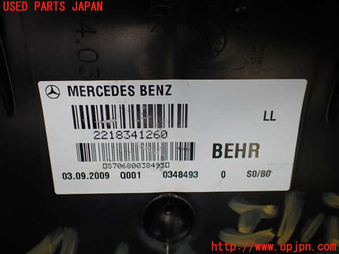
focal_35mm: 30
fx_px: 294
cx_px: 170
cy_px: 127
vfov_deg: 46.8
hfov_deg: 60.0
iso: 200
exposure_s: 1/125
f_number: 2.3
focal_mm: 5.4
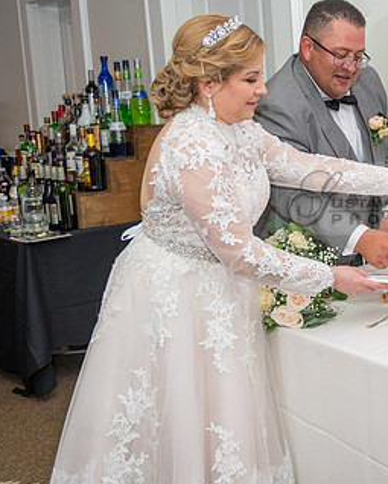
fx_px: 760
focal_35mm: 53
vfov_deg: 35.2
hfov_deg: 26.7
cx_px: 408
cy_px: 199
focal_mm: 31
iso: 800
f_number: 2.8
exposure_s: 1/100
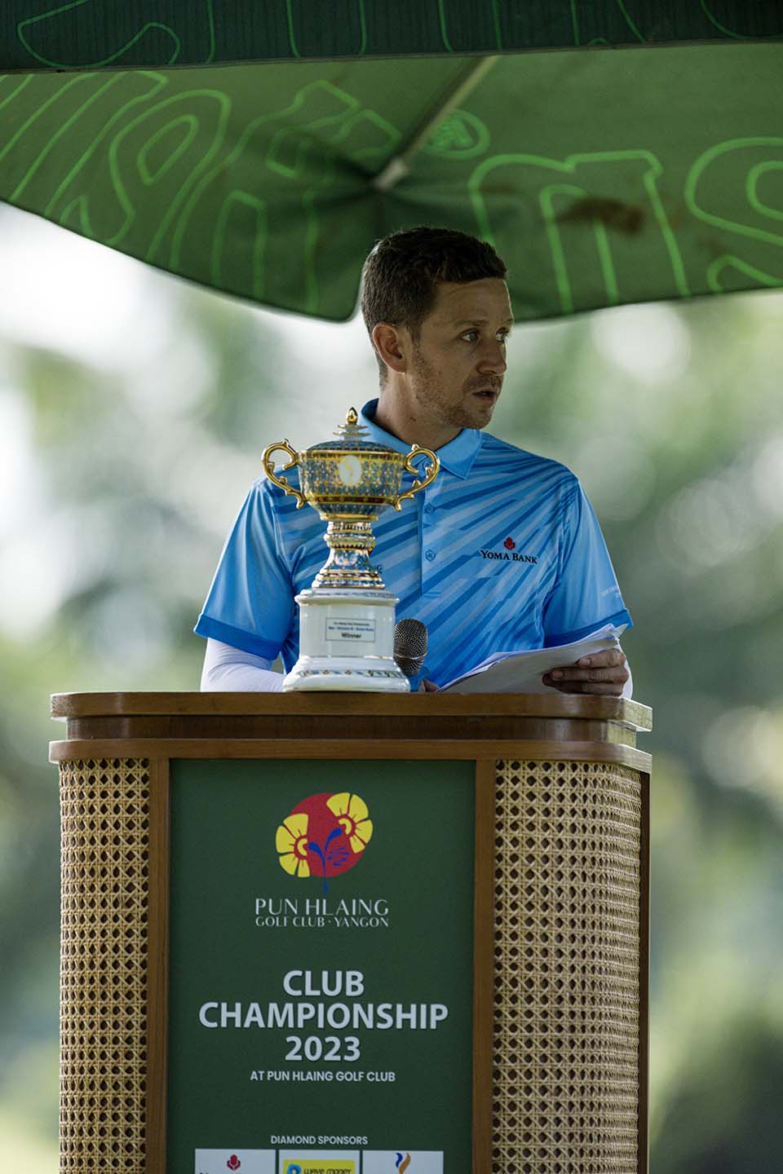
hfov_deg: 3.4
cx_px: 392
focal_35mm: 400
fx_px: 13049
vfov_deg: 5.2
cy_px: 587
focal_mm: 400
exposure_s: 1/5000
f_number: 2.8
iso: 1100
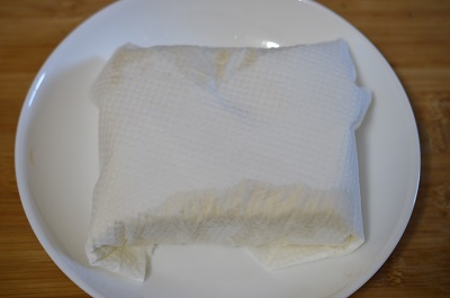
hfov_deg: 33.5
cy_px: 149
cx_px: 225
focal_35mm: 60
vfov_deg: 22.5
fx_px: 749
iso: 100
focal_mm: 40
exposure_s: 1/13
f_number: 3
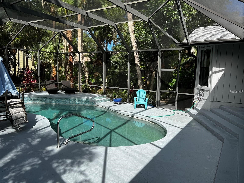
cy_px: 92
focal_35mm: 26
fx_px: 183
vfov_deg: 53.1
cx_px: 122
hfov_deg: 67.3
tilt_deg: -7.5
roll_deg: -1.2
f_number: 1.5
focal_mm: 5.7
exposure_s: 1/1934
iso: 50
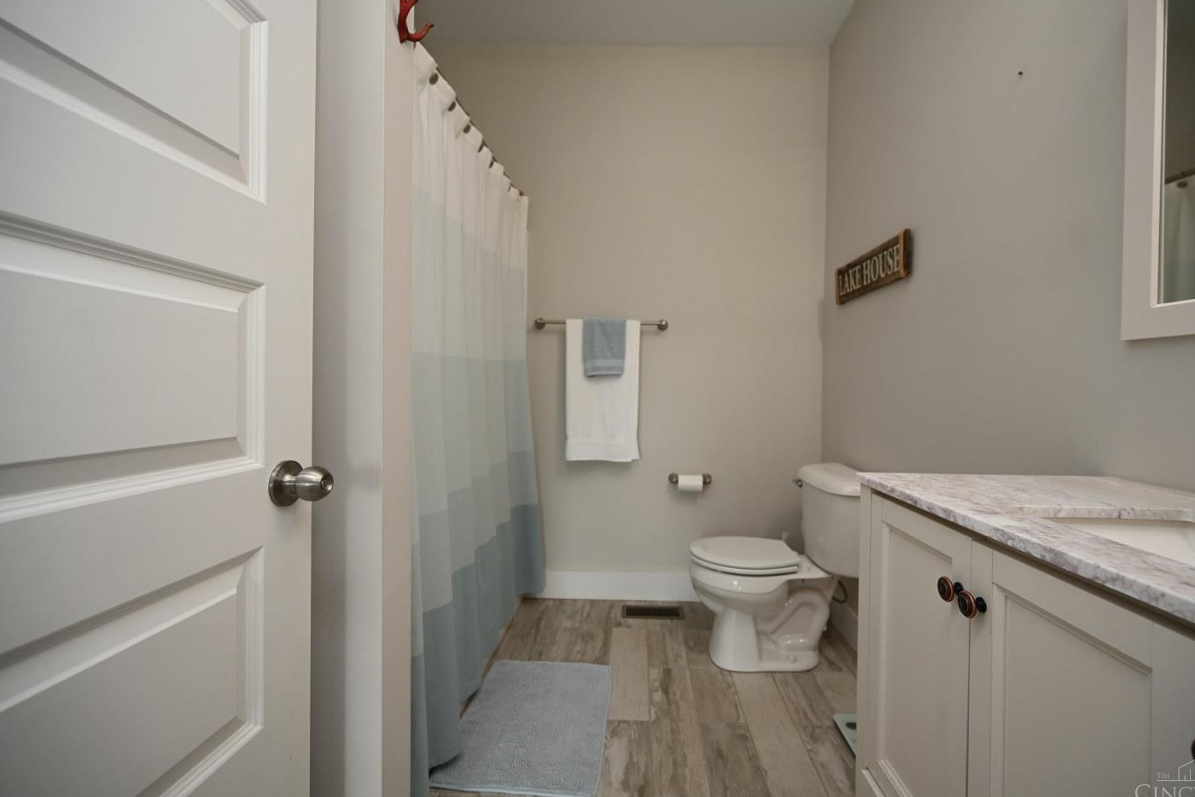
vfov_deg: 77.3
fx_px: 498
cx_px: 626
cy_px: 396
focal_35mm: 15
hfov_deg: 100.3
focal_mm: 14
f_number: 4
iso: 320
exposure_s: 1/60
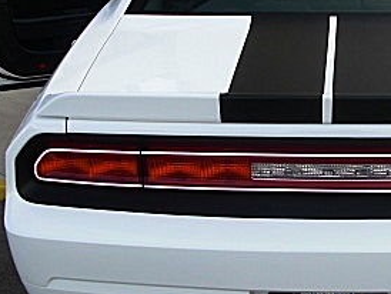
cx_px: 327
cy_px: 101
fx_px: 950
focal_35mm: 84
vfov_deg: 17.6
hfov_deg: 22.9
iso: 50
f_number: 2.8
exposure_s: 1/250
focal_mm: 6.3
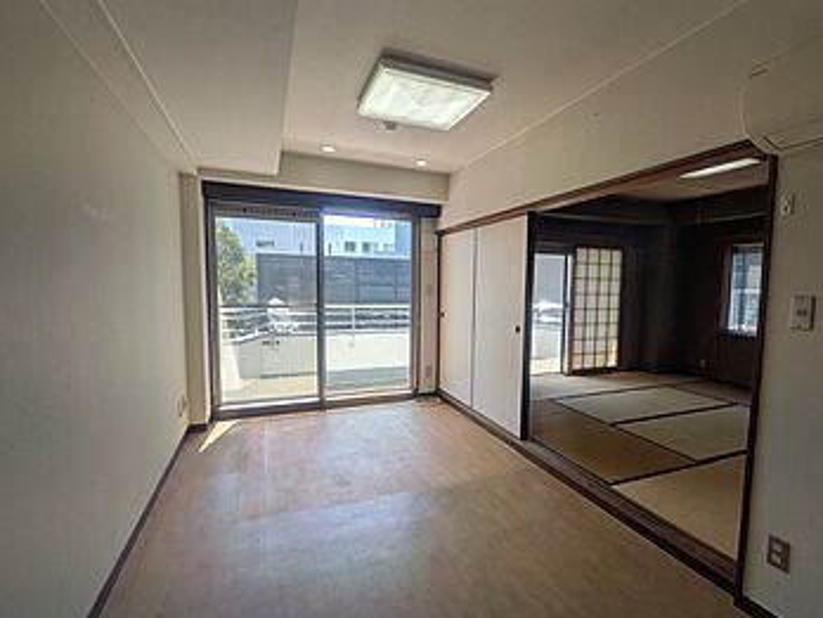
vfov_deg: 71.6
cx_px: 449
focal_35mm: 18
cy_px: 322
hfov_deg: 87.5
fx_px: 428
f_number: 2.2
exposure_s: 1/286
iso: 52
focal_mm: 1.83
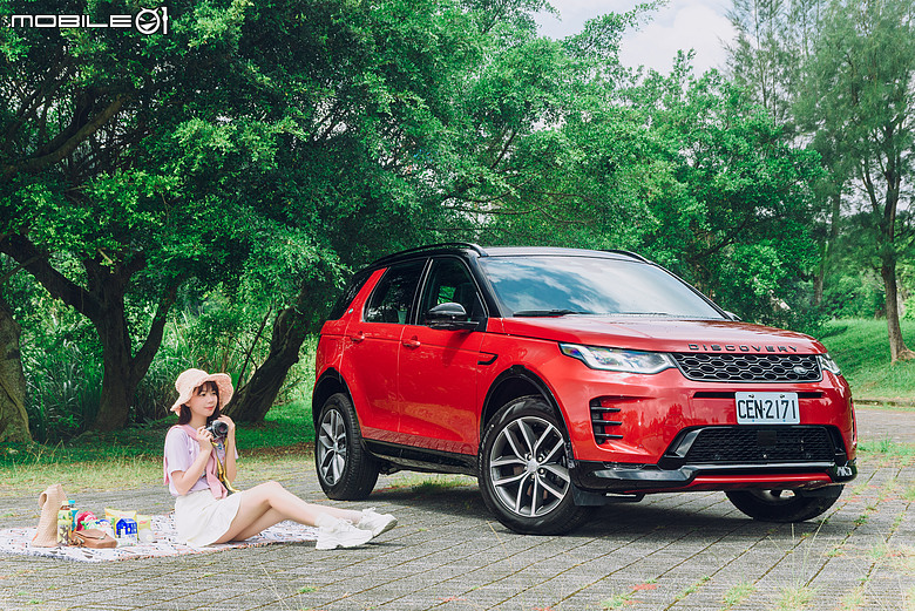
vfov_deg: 23.4
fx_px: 1475
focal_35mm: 58
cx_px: 458
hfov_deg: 34.5
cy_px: 306
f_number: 5
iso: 400
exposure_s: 1/100
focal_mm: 58
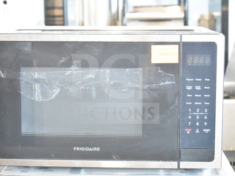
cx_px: 110
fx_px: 536
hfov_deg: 24.7
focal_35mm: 79
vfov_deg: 18.7
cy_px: 89
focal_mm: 48
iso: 16000
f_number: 5.3
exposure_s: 1/80
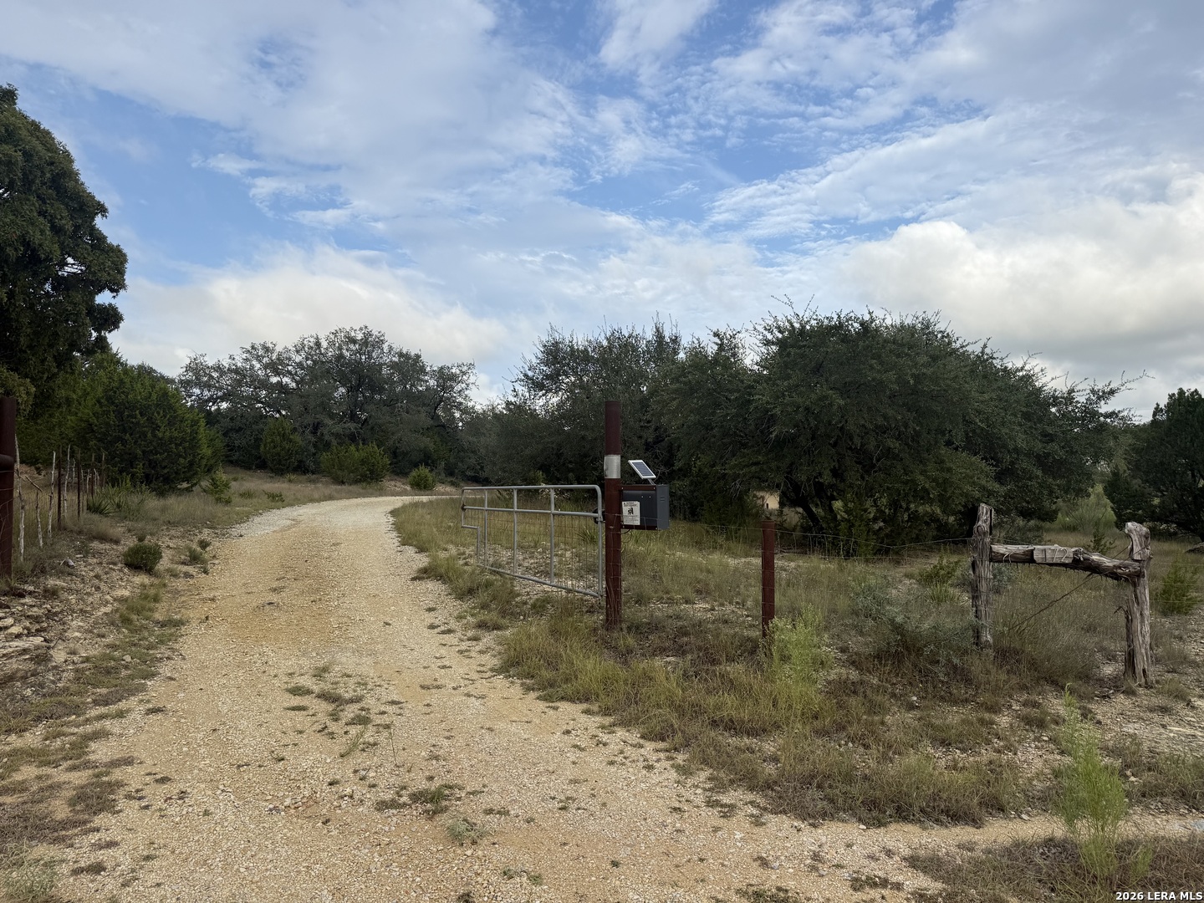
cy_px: 452
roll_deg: -1.0
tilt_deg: +4.2
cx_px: 602
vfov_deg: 56.8
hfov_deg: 71.6
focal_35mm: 24
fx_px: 835
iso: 80
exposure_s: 1/3759
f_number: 1.78
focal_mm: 6.76
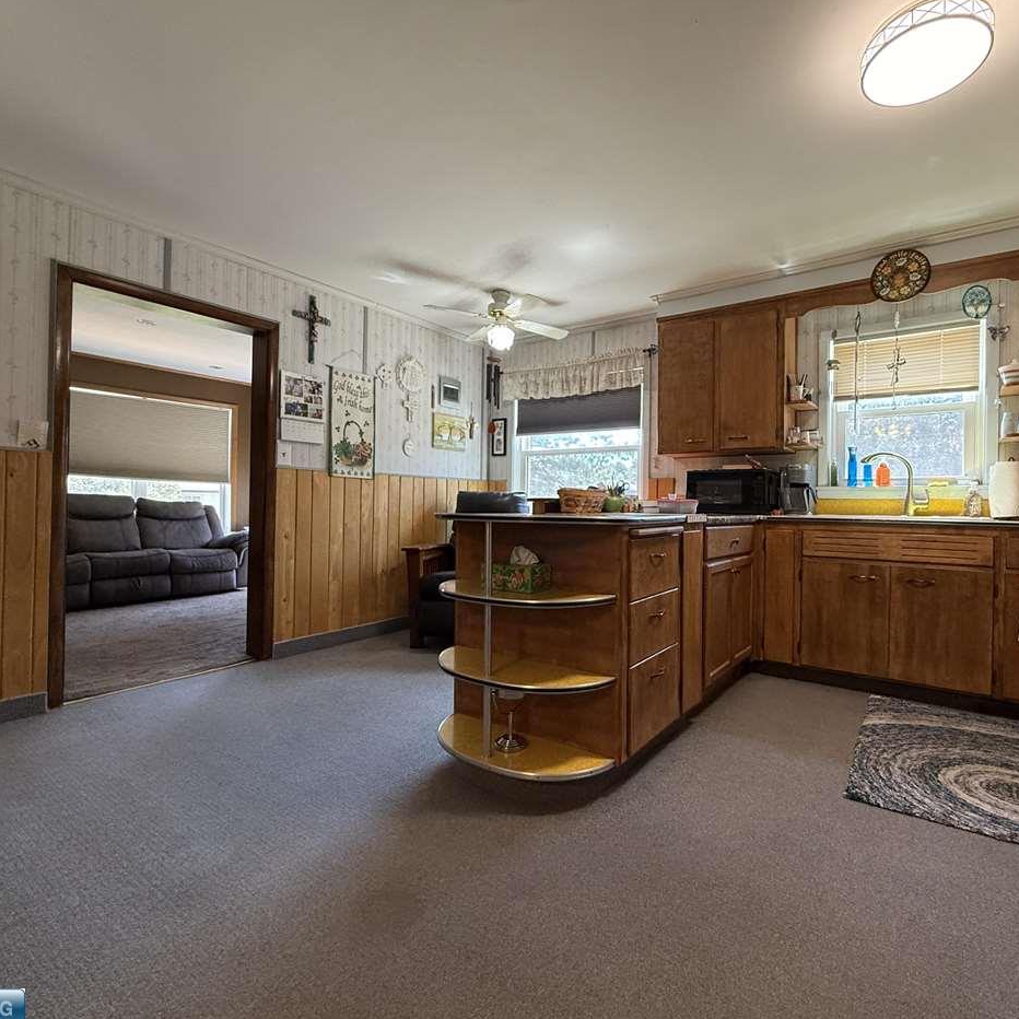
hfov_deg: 83.5
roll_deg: -1.4
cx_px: 576
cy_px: 504
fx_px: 566
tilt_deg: -0.4
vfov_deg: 84.0
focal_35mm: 17
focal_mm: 2.22
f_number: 2.2
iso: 320
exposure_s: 1/120
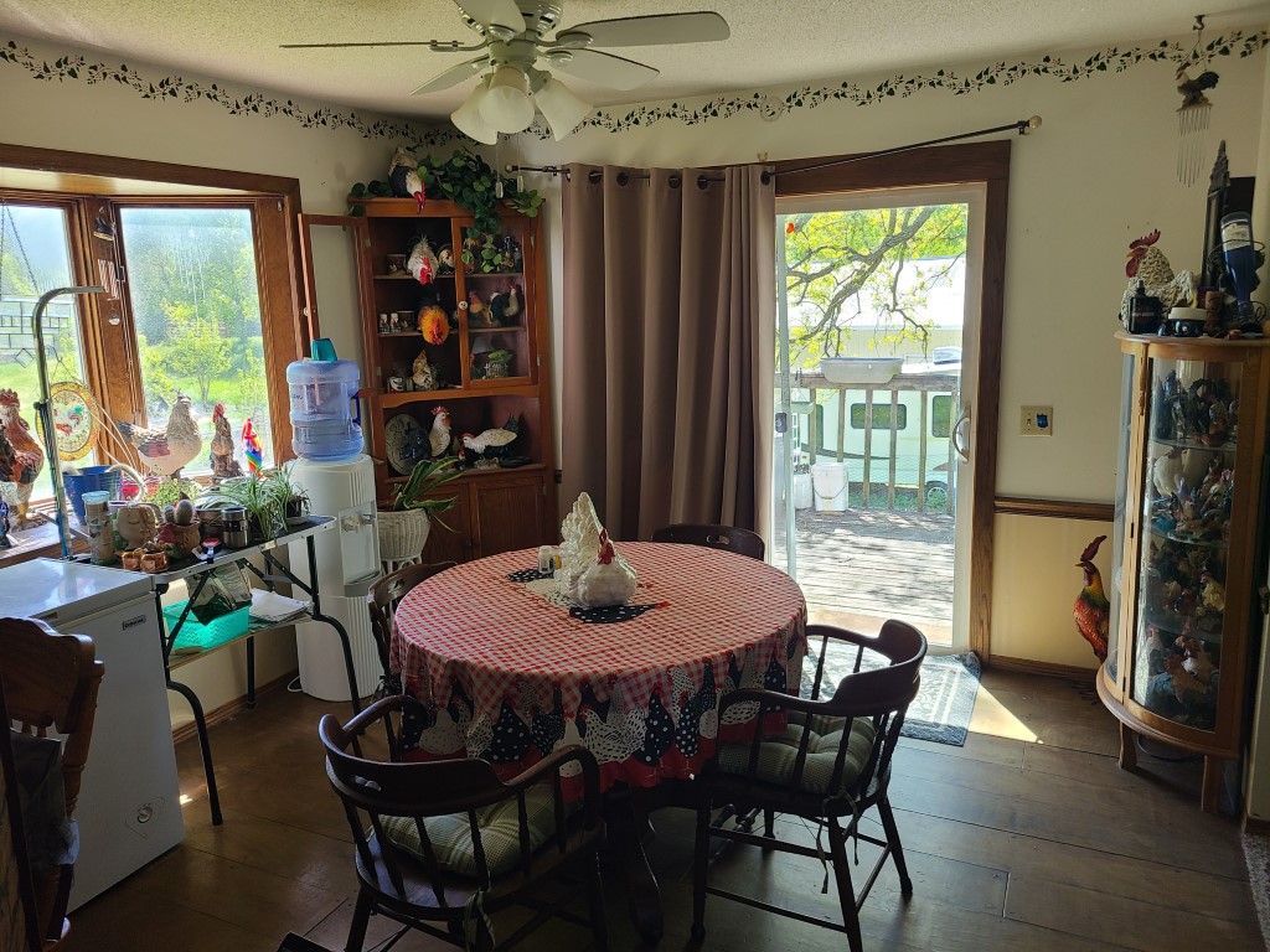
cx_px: 635
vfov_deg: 53.1
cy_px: 476
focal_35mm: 26
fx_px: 954
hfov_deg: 67.3
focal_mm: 5.4
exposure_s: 1/120
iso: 64
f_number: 1.8
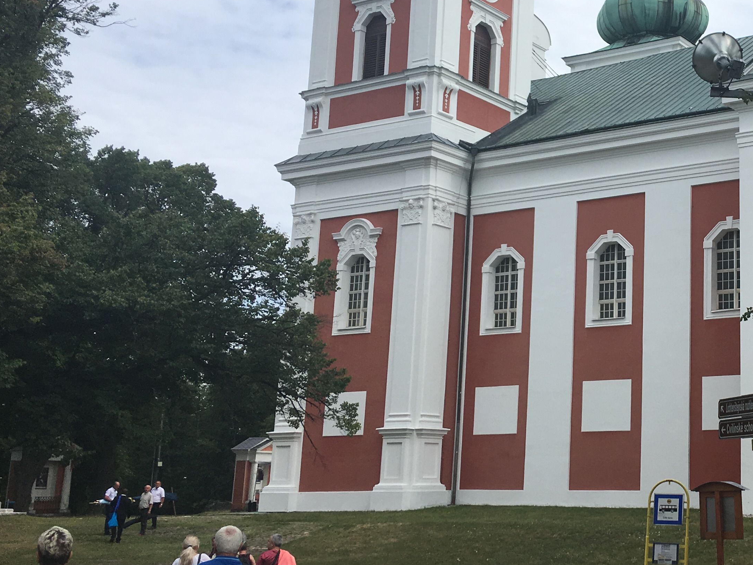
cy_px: 221
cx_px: 683
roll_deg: -0.7
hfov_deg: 33.6
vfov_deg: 27.0
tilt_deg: +14.8
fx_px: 1175
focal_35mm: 54
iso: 25
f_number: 2.2
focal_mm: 4.15
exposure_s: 1/1425
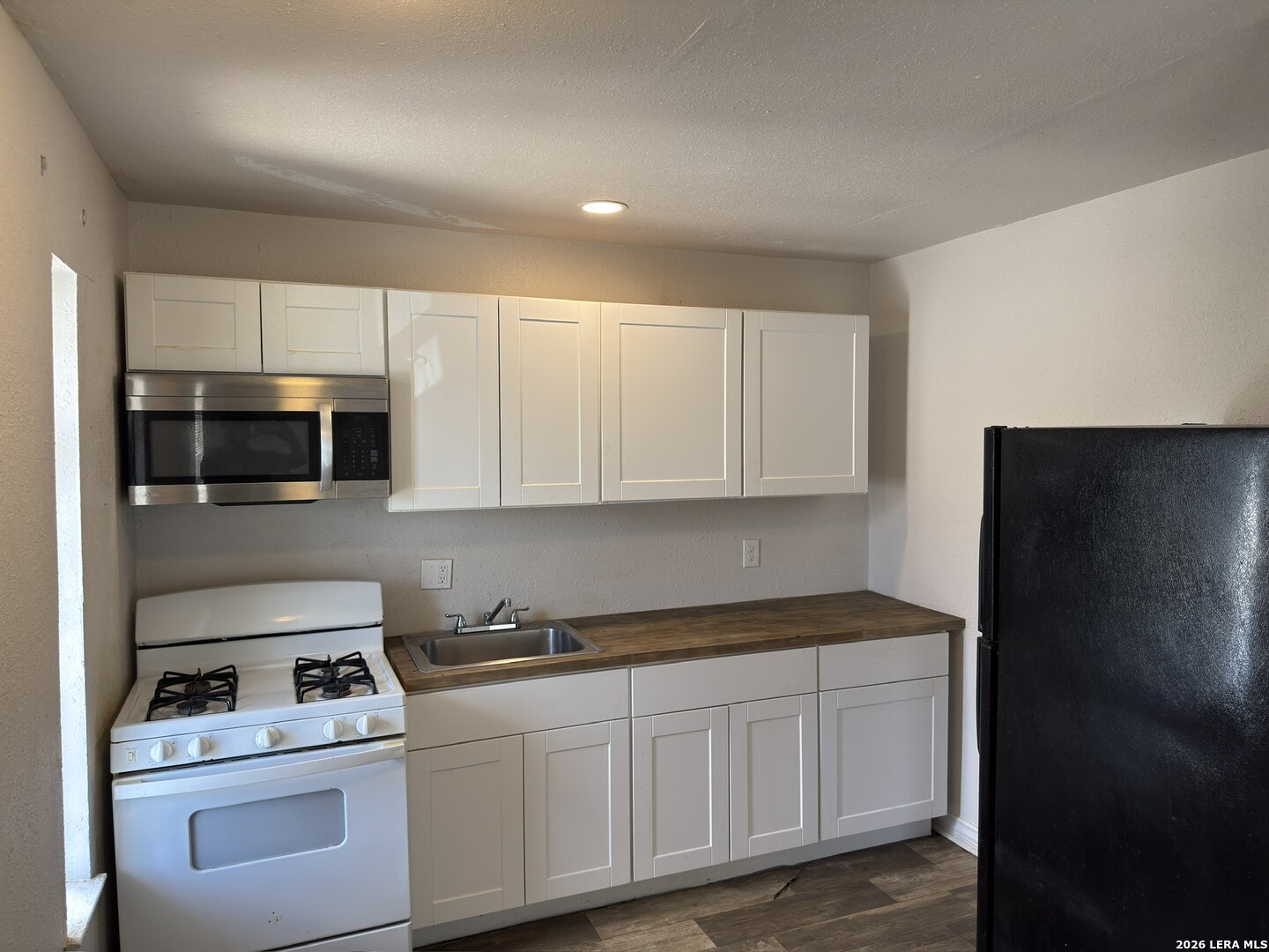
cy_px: 476
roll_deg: +0.1
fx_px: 880
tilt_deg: -1.8
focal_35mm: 24
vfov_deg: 56.8
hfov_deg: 71.6
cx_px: 634
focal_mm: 6.76
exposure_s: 1/120
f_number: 1.78
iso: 100
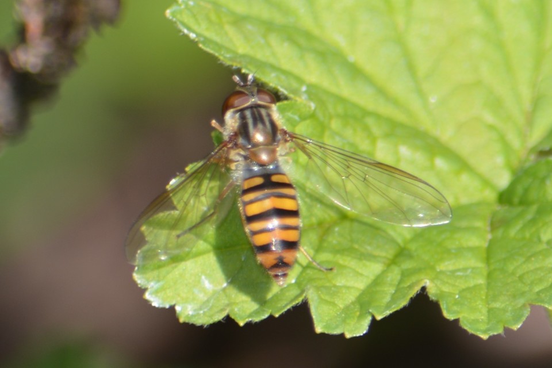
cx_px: 276
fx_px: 6899
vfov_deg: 3.1
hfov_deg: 4.6
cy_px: 184
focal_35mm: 450
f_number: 5.6
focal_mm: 300
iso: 100
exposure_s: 1/200
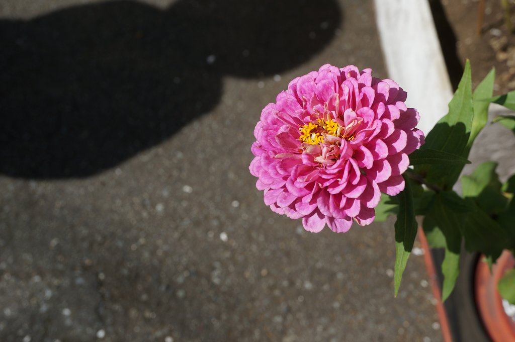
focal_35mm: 45
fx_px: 643
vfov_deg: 29.8
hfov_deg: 43.7
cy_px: 171
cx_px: 258
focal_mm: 30
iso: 100
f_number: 8
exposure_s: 1/320
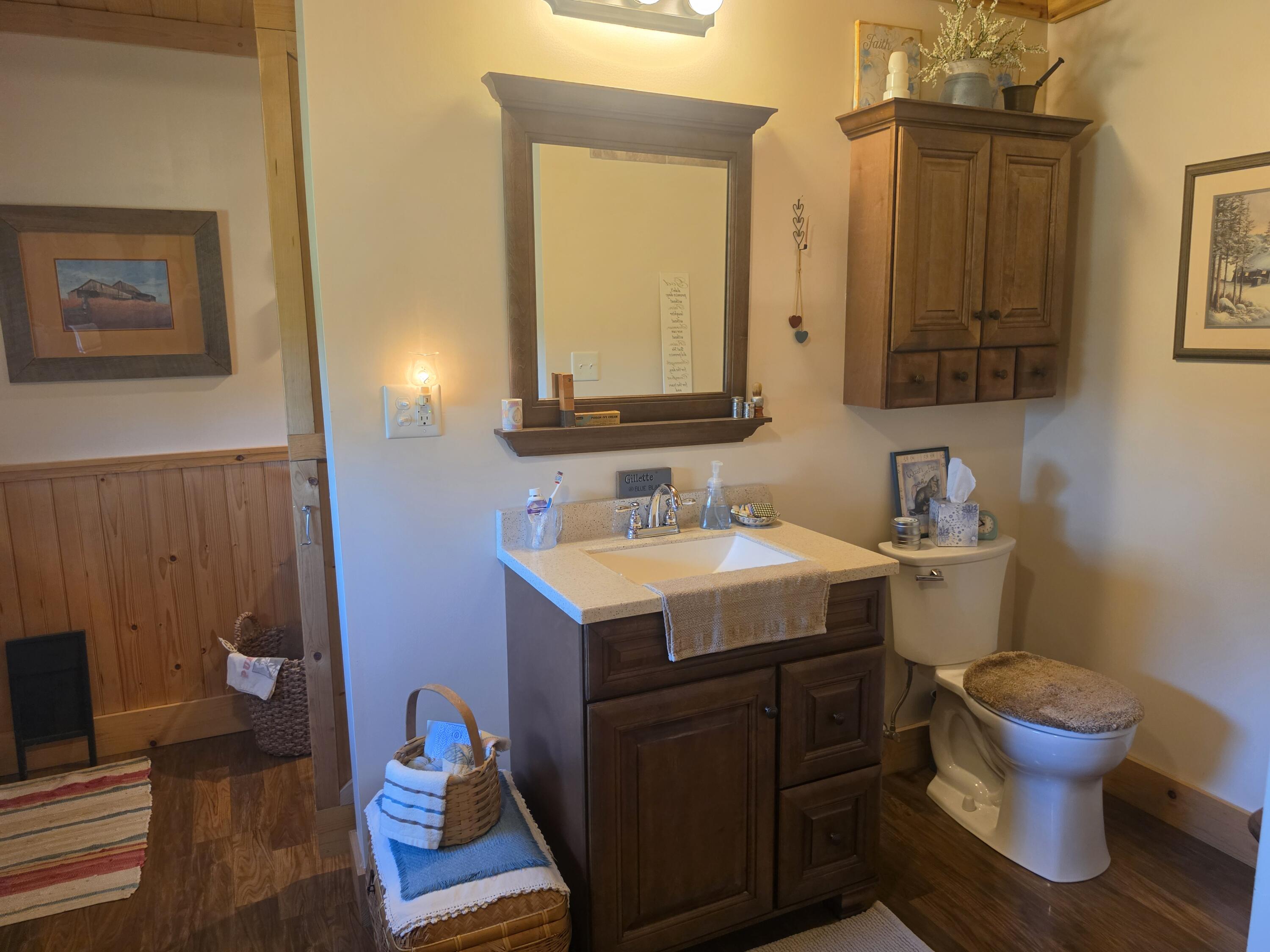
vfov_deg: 58.9
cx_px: 635
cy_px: 476
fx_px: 844
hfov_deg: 73.9
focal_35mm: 23
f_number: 1.4
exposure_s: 1/120
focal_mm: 6.5
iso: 250
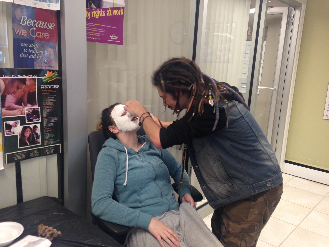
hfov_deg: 55.4
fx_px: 314
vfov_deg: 42.9
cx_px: 164
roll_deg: -3.8
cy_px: 124
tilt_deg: -15.6
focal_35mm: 33
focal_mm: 4.12
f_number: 2.4
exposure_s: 1/20
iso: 50
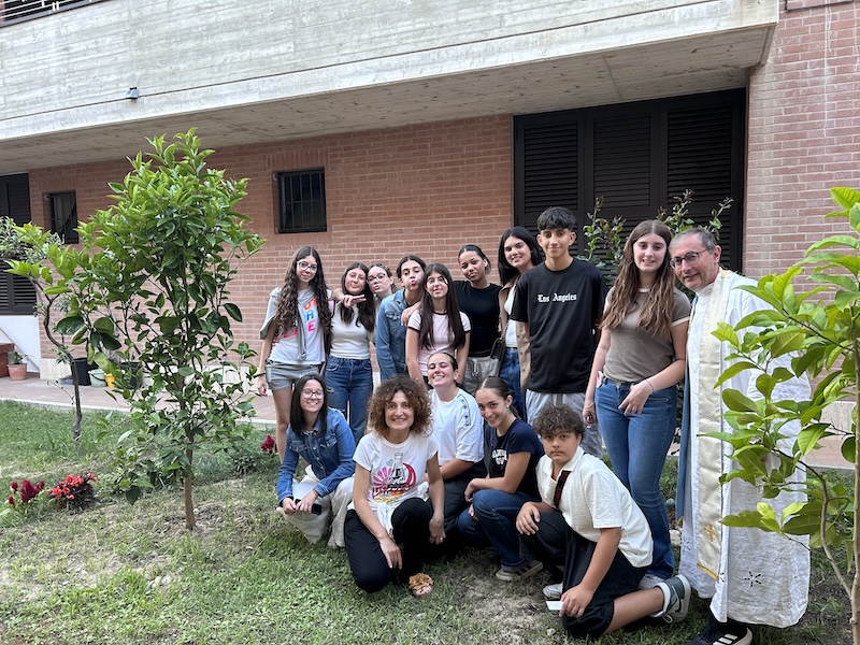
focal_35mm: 26
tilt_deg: -4.9
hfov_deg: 67.3
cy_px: 322
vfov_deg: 53.1
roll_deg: +1.0
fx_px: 646
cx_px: 430
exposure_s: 1/70
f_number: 1.5
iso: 125
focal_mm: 5.7
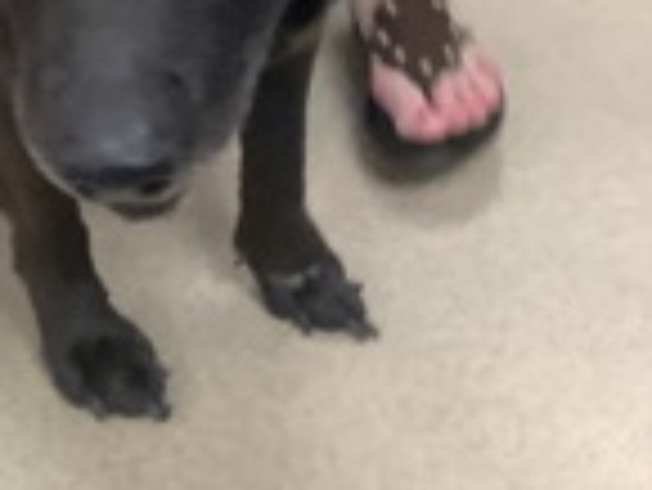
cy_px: 72
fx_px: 1697
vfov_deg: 16.3
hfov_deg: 20.8
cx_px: -52
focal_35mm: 90
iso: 250
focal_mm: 3.3
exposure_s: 1/60
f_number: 2.4
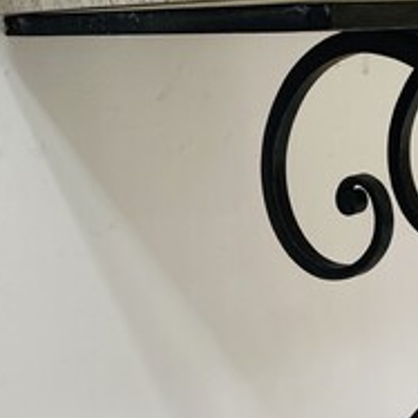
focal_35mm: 59
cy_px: 387
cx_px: 244
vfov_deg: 27.9
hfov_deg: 29.0
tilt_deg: -16.0
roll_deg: +2.0
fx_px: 806
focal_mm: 4.25
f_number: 1.8
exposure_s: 1/121
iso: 64
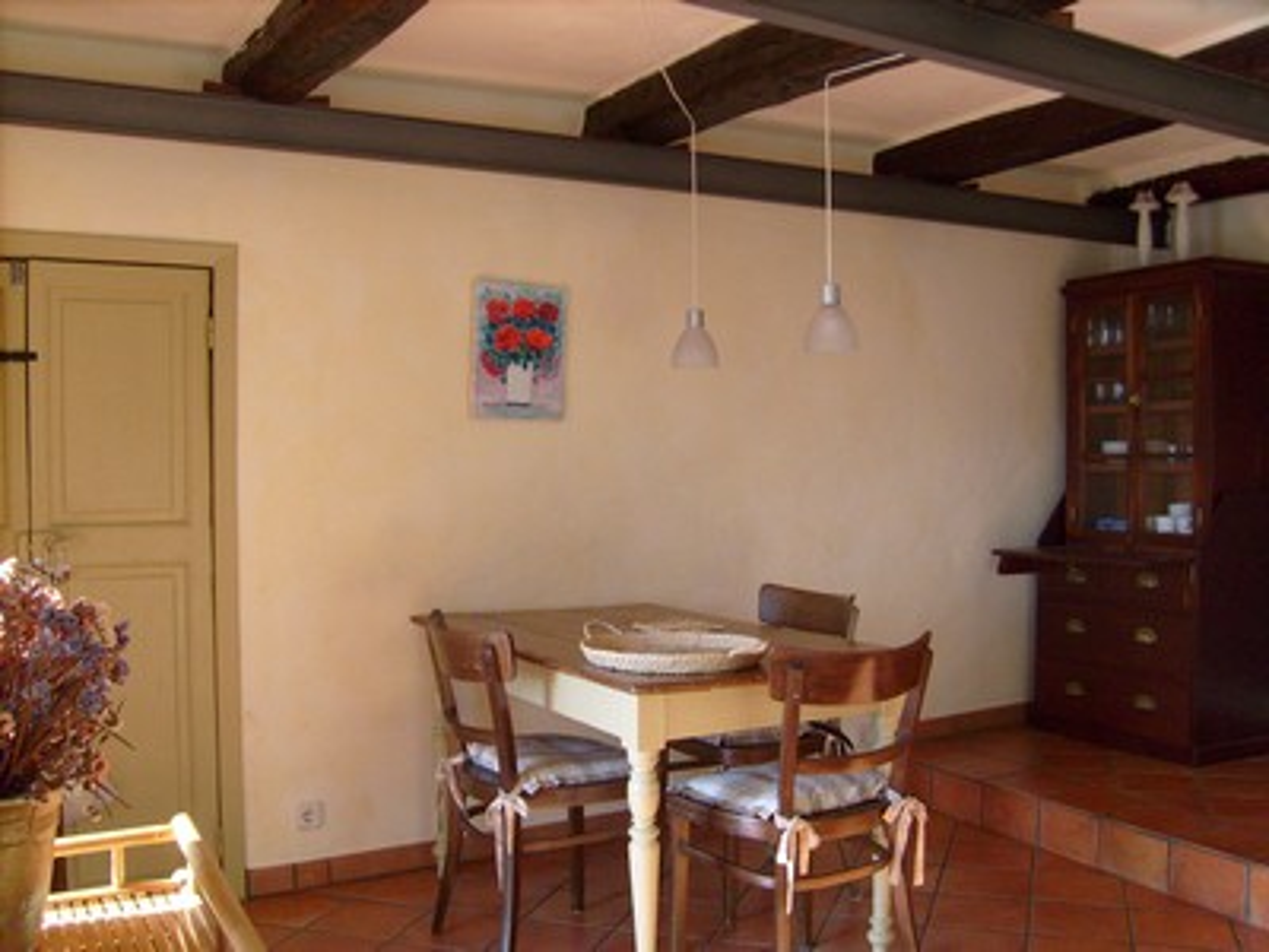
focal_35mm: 35
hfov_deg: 52.6
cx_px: 634
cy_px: 476
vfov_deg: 40.7
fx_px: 1283
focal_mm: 5.8
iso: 80
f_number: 2.8
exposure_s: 1/90
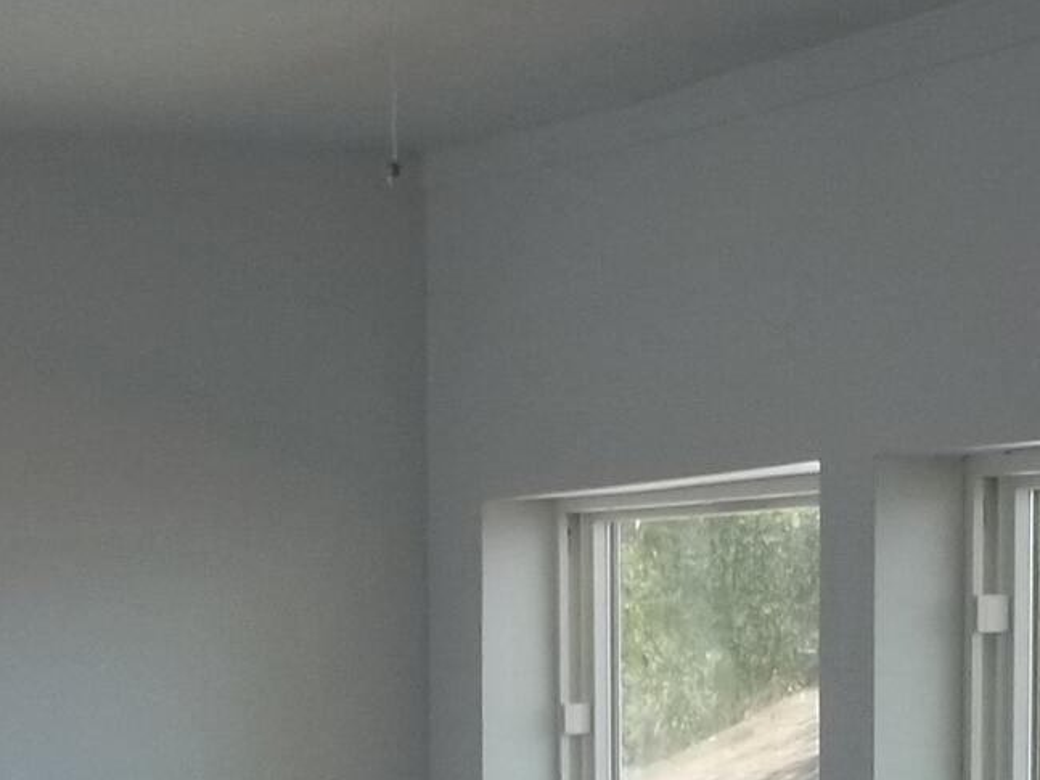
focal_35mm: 153
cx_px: 326
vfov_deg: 9.5
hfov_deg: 12.9
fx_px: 4596
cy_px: 1100
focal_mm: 5.9
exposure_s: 1/60
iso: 64
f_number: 3.3
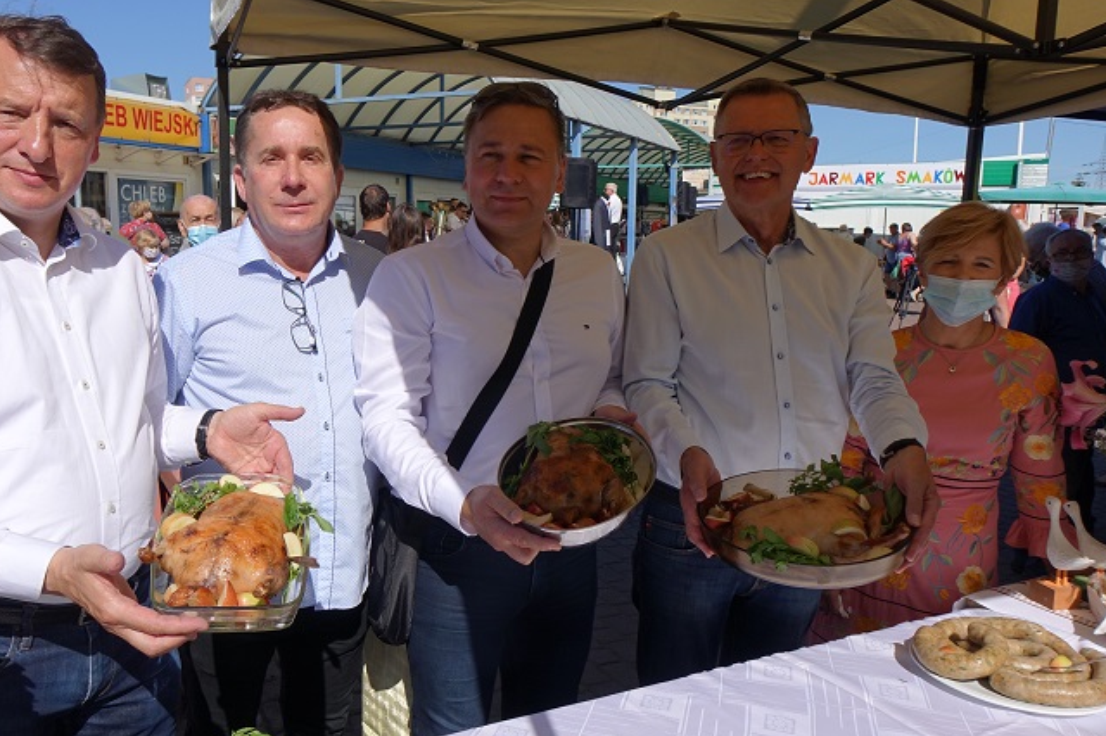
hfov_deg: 61.8
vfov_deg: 43.6
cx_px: 486
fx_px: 921
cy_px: 376
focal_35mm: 30
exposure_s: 1/1600
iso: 125
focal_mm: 8.81
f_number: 4
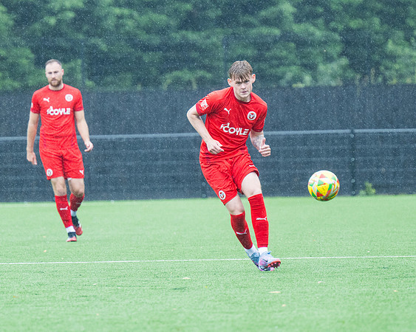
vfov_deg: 3.2
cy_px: 114
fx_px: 5996
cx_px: 220
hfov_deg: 4.0
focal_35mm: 487
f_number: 4
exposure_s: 1/1000
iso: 1000
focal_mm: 220
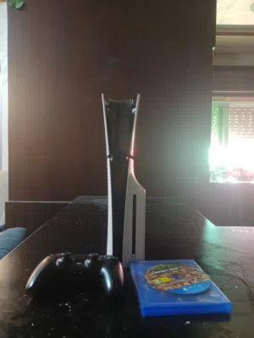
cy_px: 169
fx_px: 264
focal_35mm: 27
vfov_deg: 65.3
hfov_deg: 51.4
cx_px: 127
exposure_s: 1/25
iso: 320
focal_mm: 4
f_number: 1.8
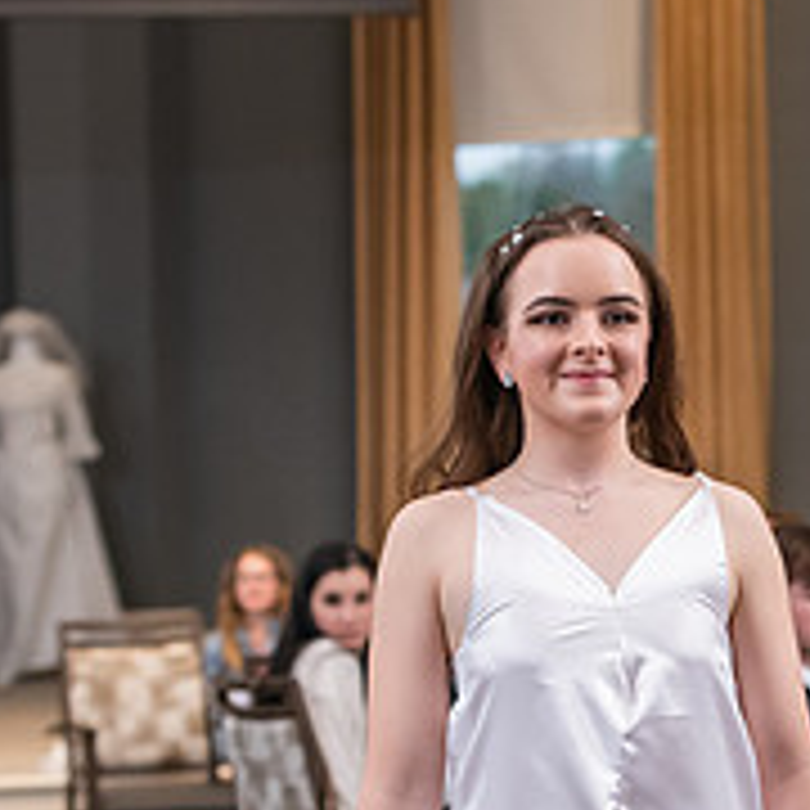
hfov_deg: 9.1
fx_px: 5083
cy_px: 619
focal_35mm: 192
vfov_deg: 9.1
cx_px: 720
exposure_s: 1/200
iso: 1600
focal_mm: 70
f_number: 3.5
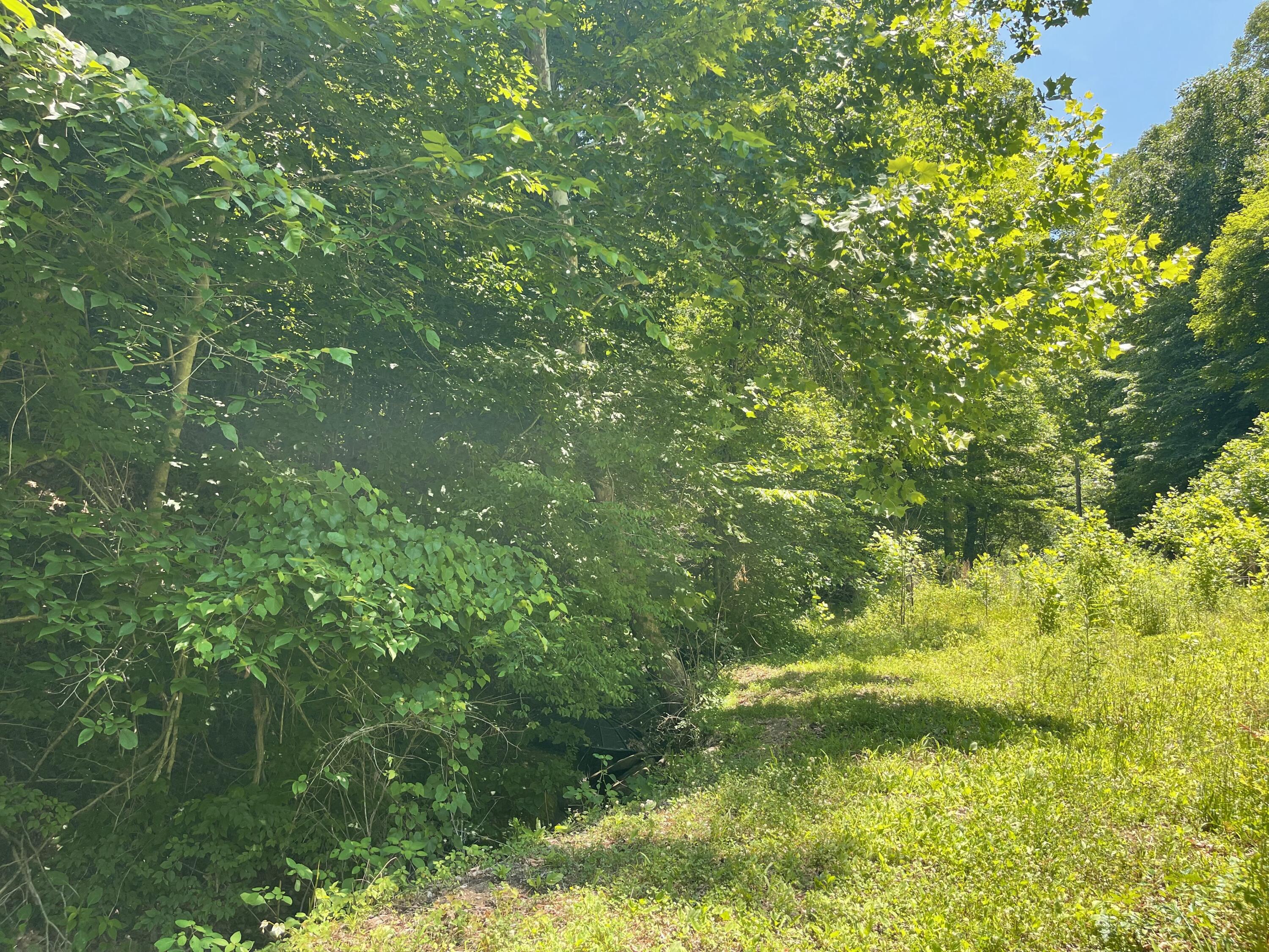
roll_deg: +0.1
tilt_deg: +7.0
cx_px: 634
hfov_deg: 69.4
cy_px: 476
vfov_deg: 54.9
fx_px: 916
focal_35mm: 25
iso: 32
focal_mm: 5.1
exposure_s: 1/446
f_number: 1.6
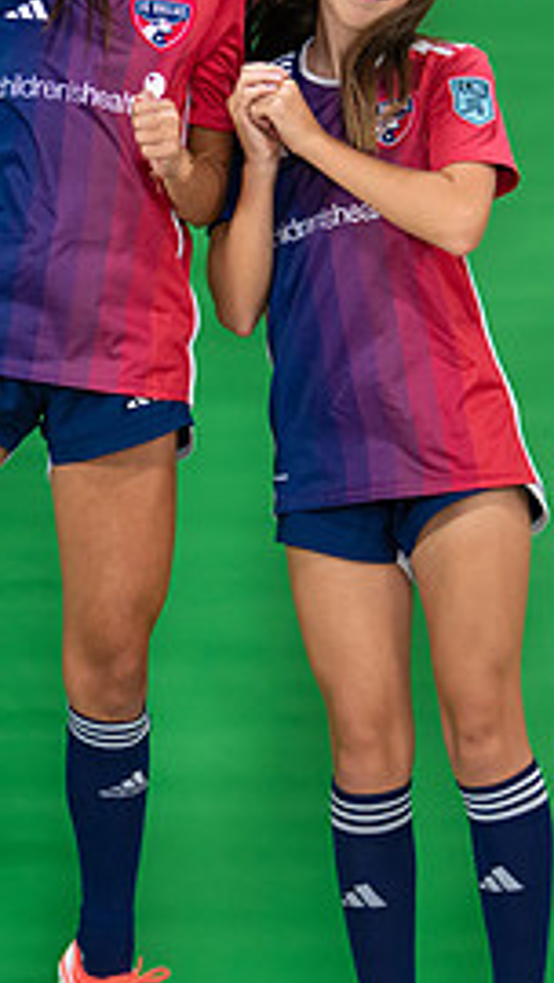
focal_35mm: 149
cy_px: 454
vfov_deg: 14.4
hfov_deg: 8.1
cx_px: 329
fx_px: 3889
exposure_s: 1/1000
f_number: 1.2
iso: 800
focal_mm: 50
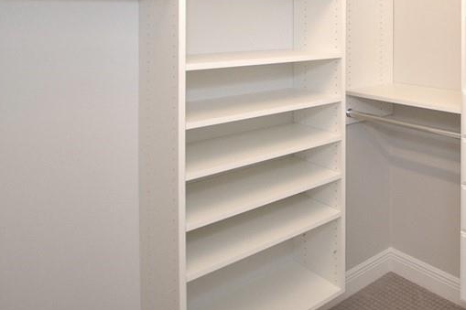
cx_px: 446
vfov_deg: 37.6
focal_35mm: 32
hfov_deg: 49.9
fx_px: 414
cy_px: 16
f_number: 4
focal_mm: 10
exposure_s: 1/60
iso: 280
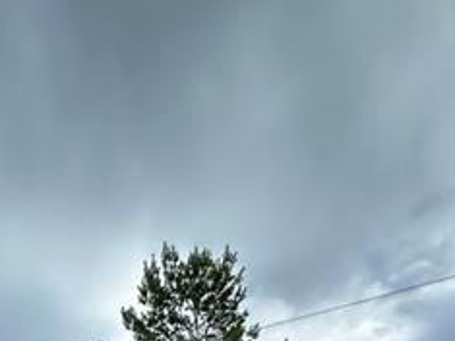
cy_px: 703
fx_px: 801
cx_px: -41
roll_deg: +1.5
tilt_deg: +0.4
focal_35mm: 61
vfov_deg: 16.9
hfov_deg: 28.8
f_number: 2.2
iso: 40
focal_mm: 2.22
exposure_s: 1/682
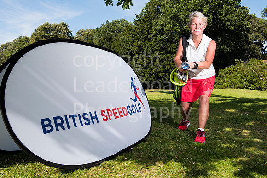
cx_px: 134
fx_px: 252
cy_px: 89
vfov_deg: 38.9
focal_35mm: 34
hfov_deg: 55.8
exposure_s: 1/200
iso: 250
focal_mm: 34
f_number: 10
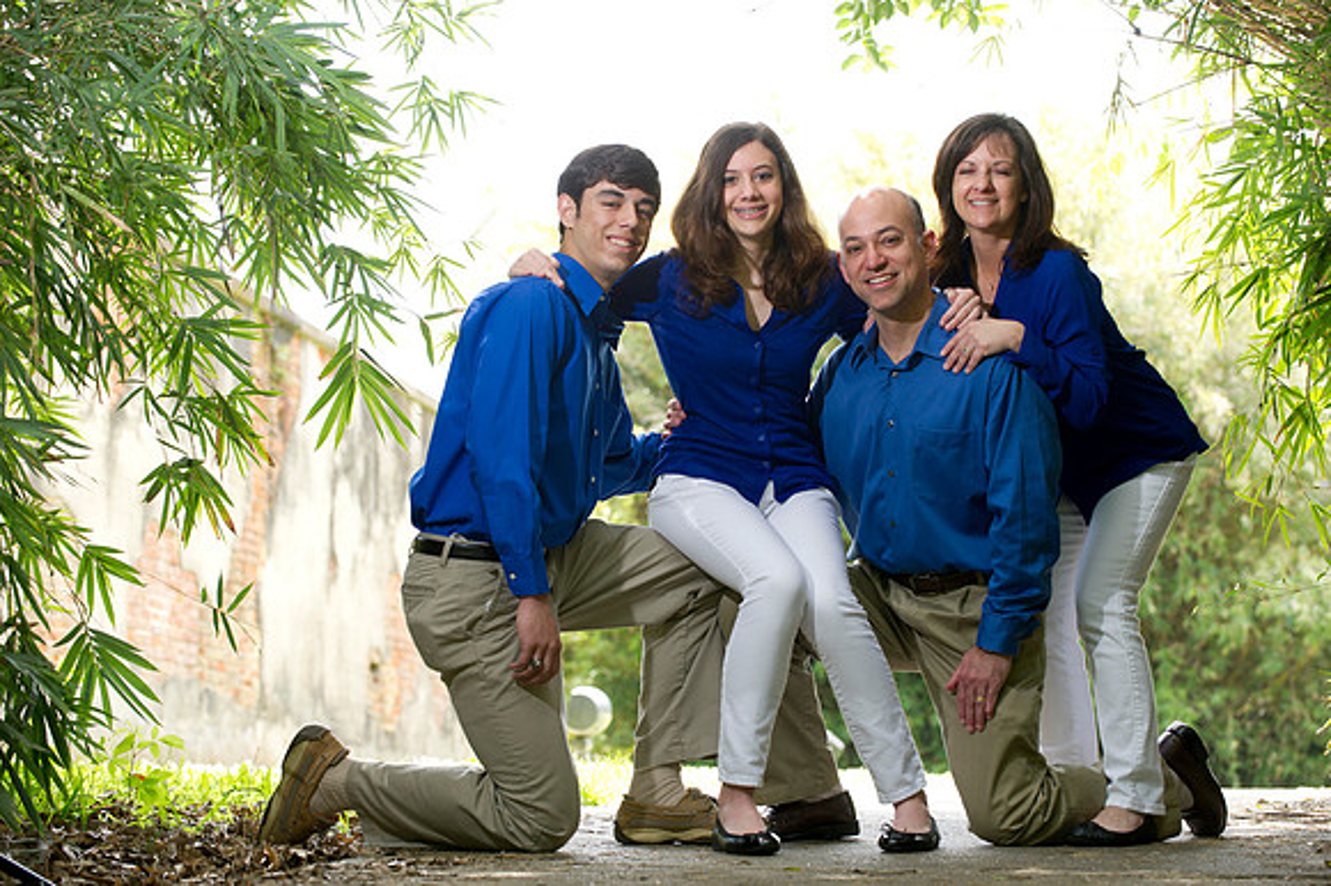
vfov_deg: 12.4
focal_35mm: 110
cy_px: 443
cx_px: 666
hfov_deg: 18.6
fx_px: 4064
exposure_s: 1/200
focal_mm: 110
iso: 320
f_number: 4.5
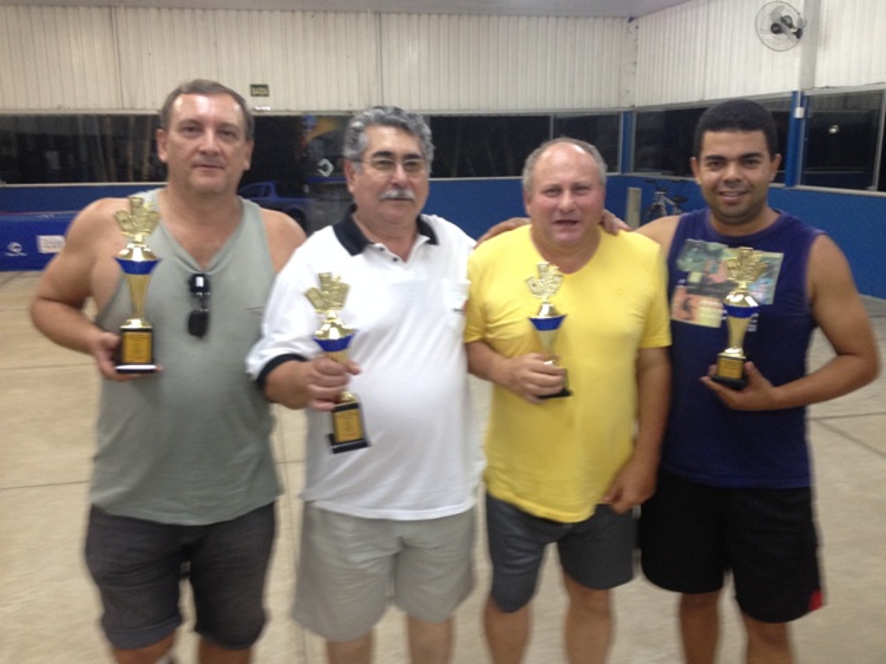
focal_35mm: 35
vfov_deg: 40.7
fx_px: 896
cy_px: 332
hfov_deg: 52.6
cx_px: 443
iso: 125
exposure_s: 1/20
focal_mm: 4.28
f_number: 2.4
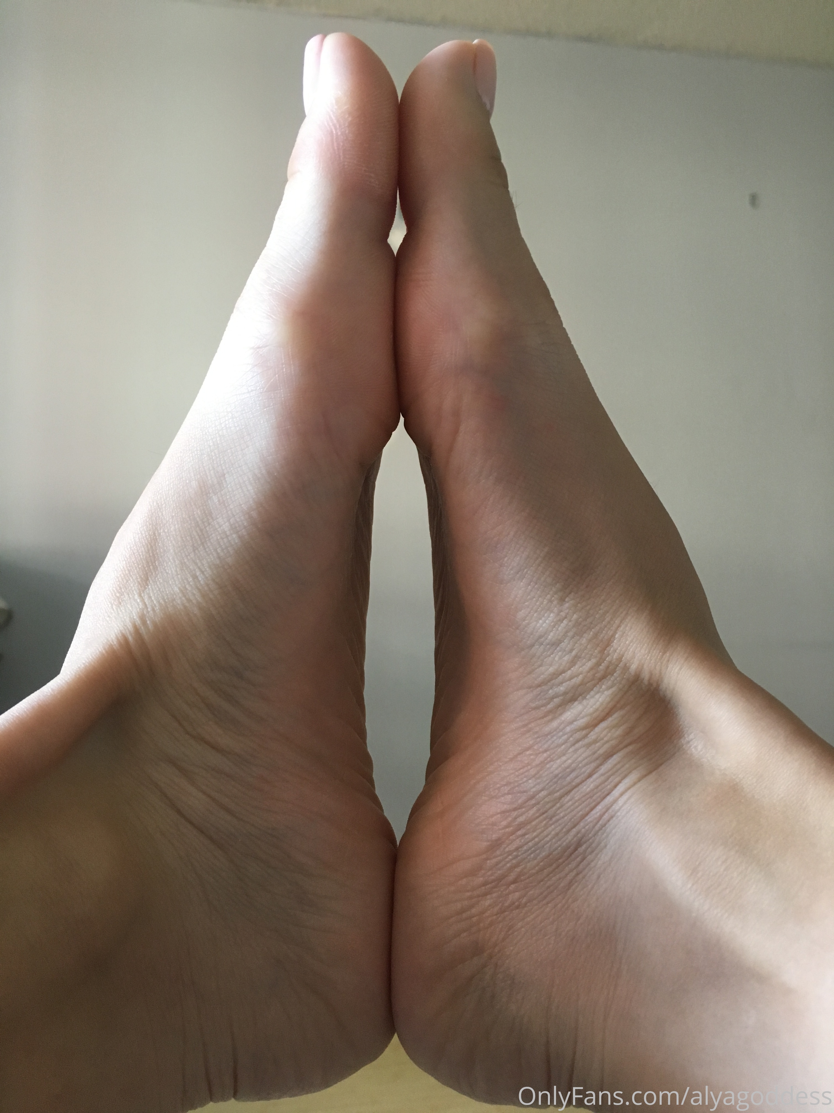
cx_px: 417
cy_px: 556
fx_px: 932
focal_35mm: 29
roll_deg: +0.7
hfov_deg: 48.2
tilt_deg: +3.0
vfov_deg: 61.7
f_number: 2.2
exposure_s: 1/30
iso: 125
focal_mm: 4.15
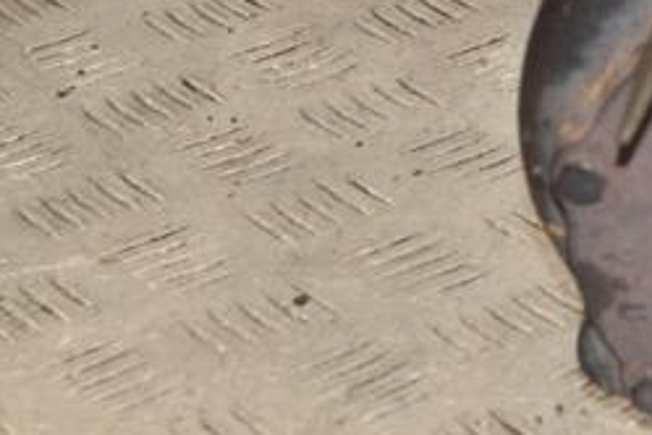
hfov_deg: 9.7
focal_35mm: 210
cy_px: 47
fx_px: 3803
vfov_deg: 6.5
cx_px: 741
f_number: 9
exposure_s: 1/200
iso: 800
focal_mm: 58
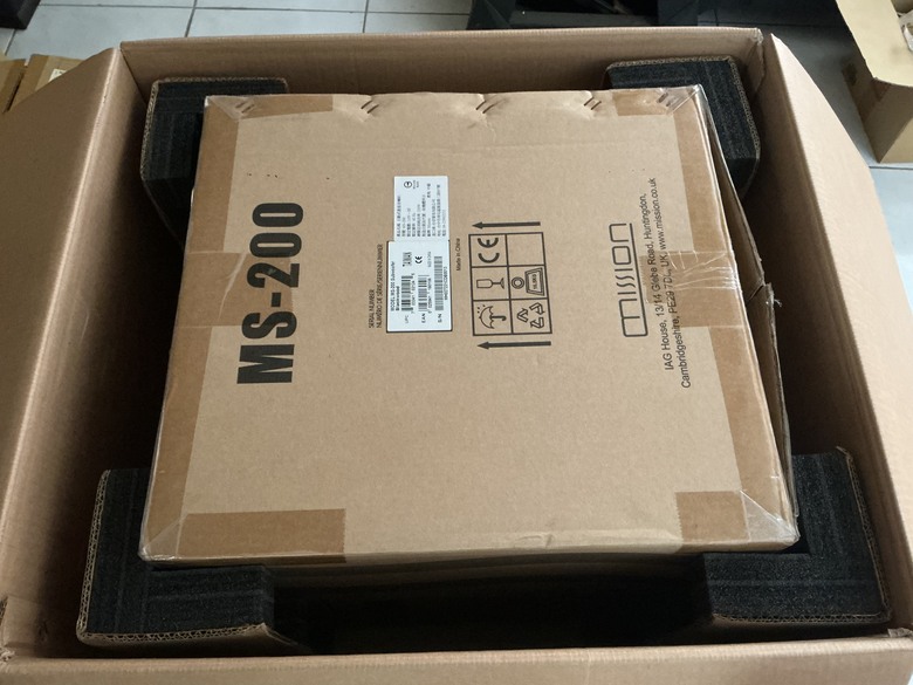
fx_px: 765
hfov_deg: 61.7
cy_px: 342
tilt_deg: -64.8
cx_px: 456
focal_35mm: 29
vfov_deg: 48.2
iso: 500
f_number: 1.8
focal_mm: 3
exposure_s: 1/30
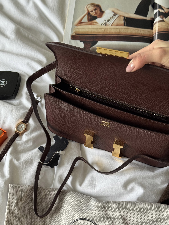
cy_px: 112
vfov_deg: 39.7
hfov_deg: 30.3
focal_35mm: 48
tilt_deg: -62.6
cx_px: 84
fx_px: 312
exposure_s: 1/60
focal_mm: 6.76
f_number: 1.78
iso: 250
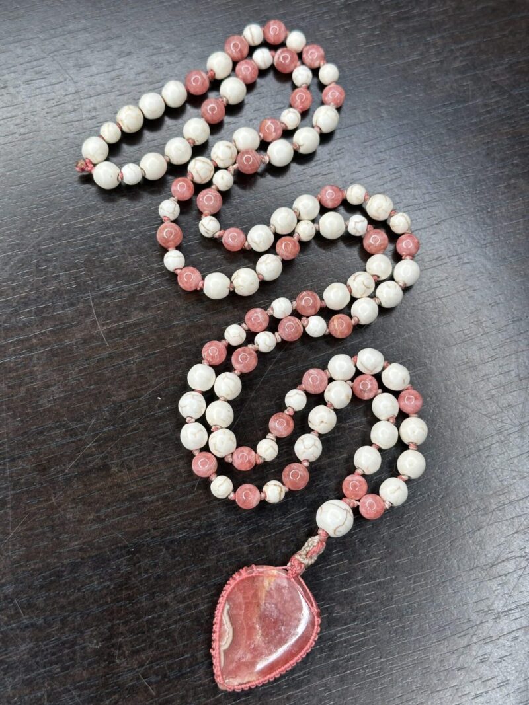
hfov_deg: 30.3
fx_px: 978
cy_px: 352
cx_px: 264
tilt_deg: -73.6
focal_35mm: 48
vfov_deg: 39.7
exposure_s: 1/100
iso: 50
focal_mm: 6.86
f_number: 1.78
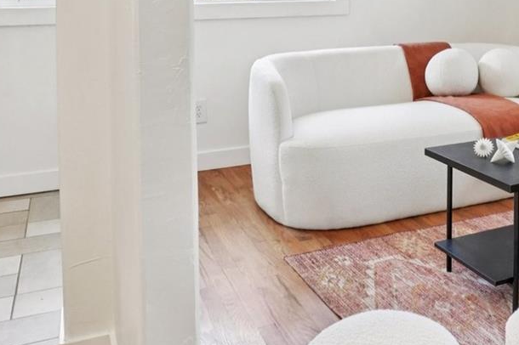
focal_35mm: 43
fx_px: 624
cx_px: 411
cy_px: -15
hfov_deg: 43.2
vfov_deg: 28.6
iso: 500
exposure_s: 1/30
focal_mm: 11
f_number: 8
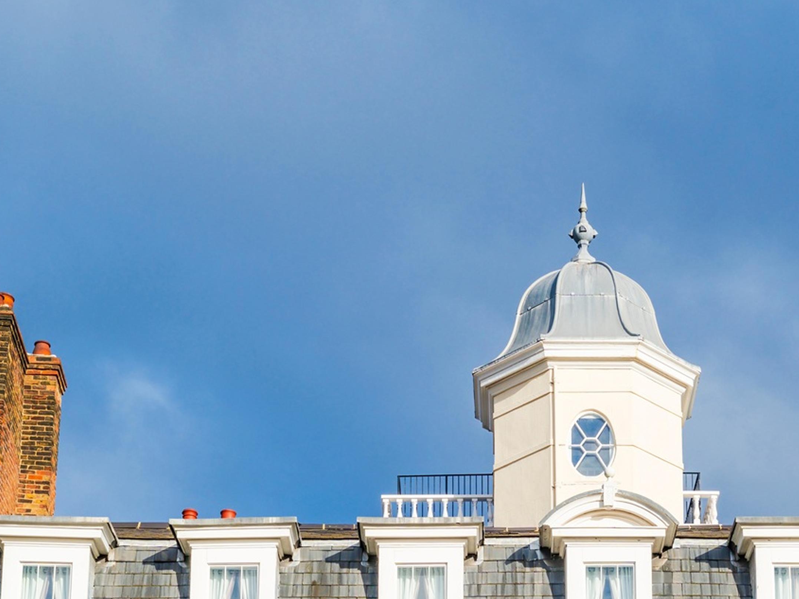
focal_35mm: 82
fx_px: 1901
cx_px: 616
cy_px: 472
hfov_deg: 23.5
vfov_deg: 17.8
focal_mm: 48.2
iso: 160
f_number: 11
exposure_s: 1/250
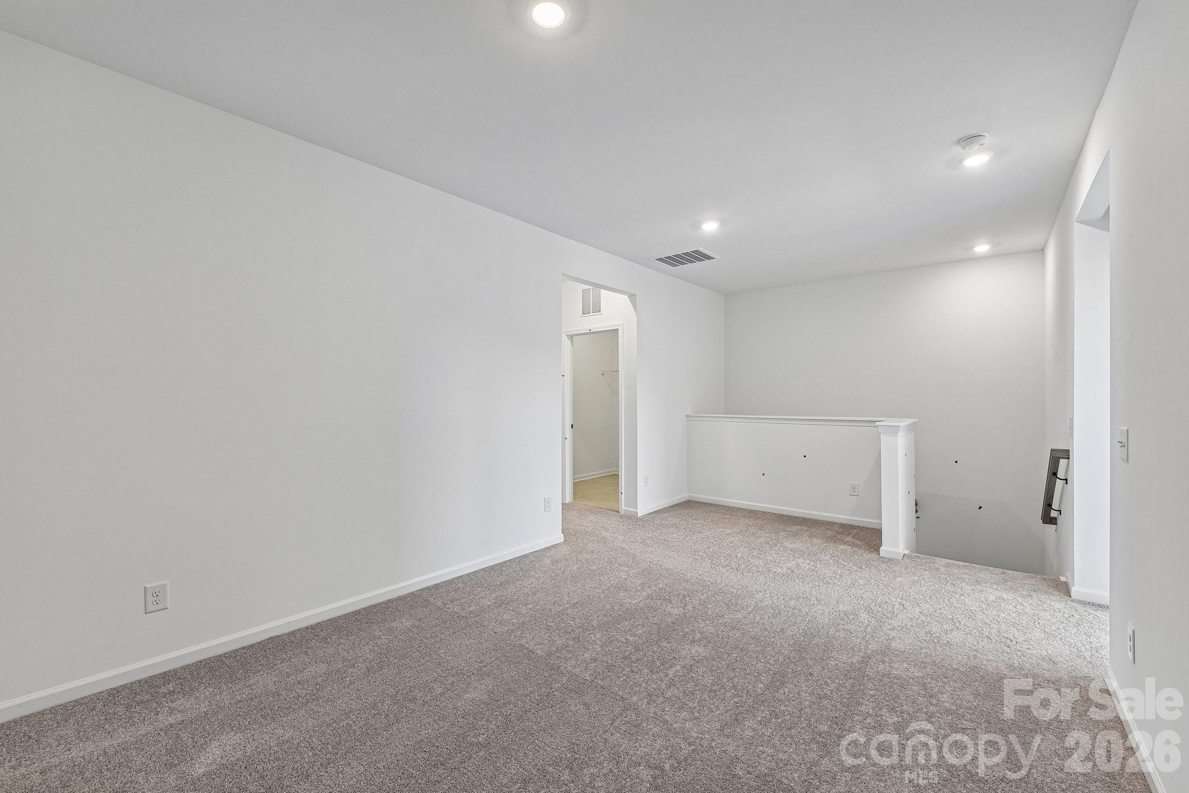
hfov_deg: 104.3
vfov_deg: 81.2
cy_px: 396
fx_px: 462
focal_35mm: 14
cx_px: 594
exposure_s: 1/6
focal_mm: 14
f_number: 11
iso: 200
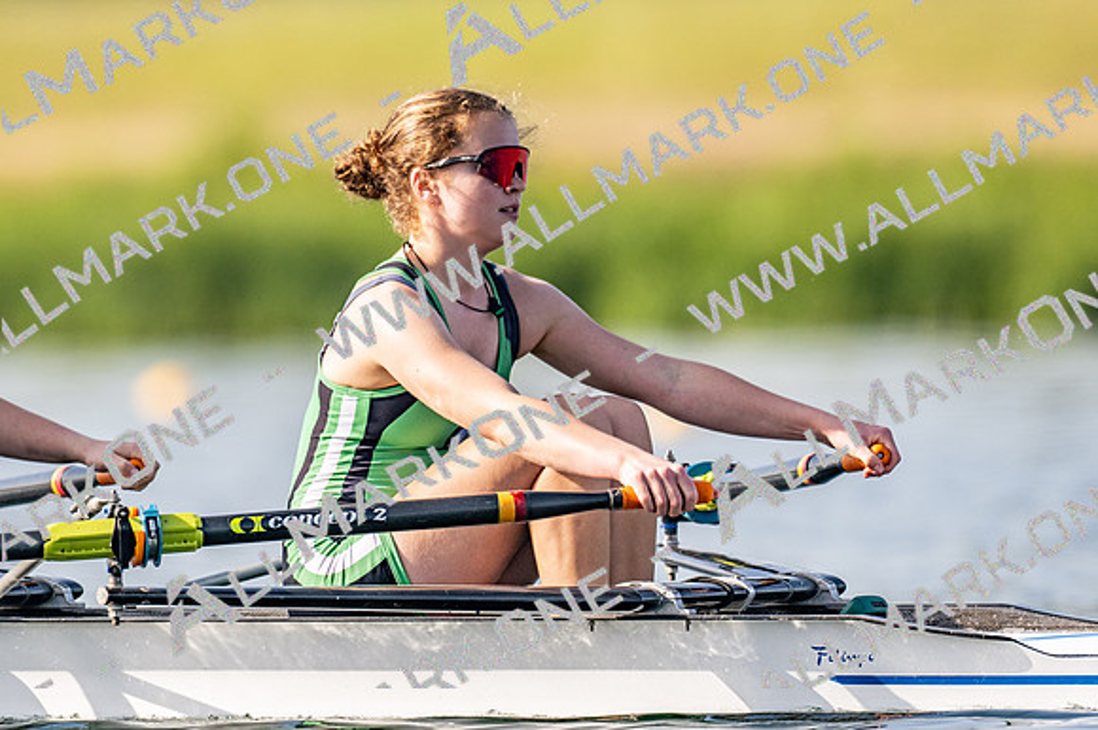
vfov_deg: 1.5
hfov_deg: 2.3
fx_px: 27433
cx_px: 549
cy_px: 365
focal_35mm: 900
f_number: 5
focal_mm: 600
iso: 280
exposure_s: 1/2500
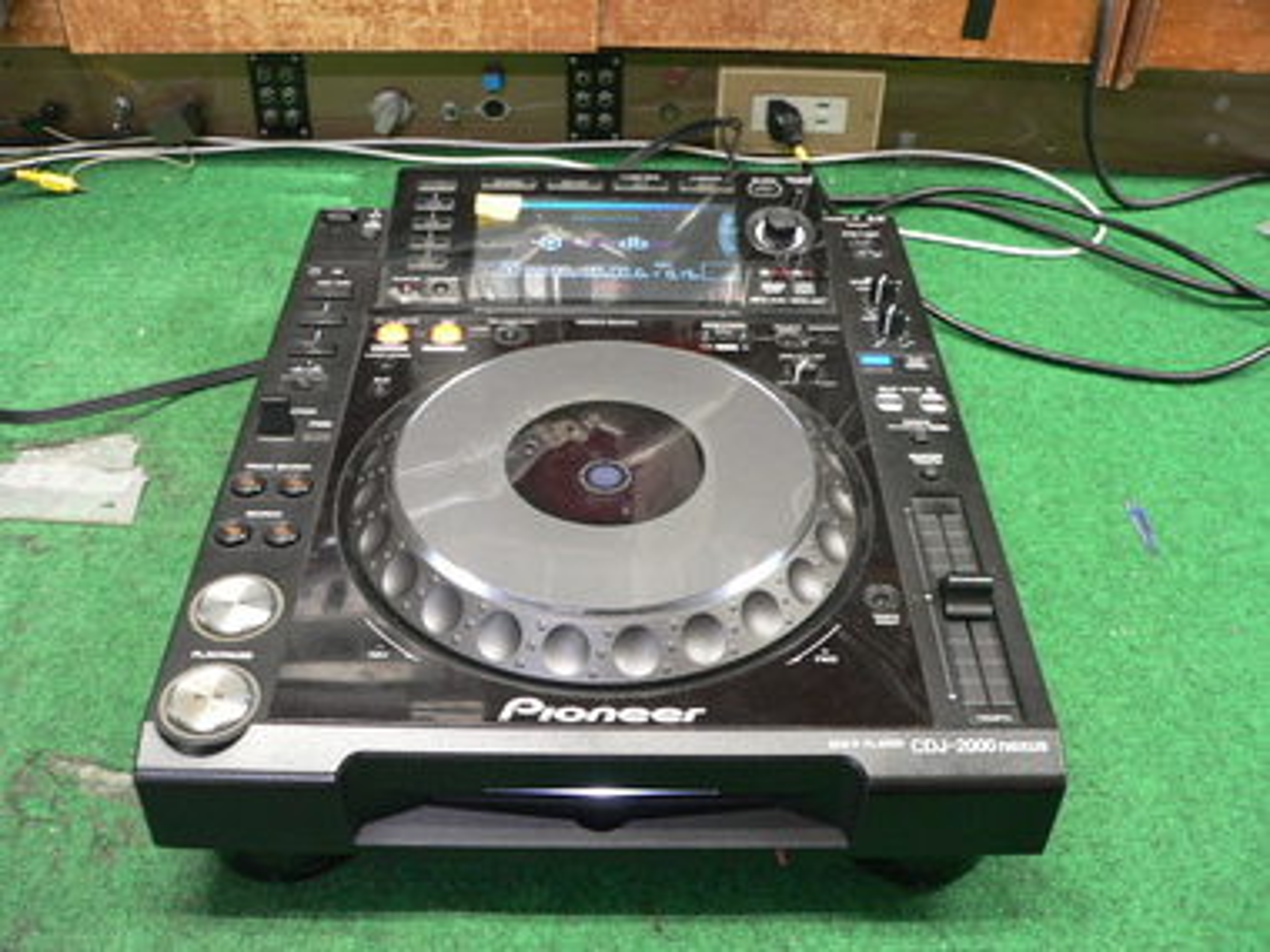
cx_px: 635
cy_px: 476
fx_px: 1321
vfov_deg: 39.7
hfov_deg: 51.4
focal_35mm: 36
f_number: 2.8
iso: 200
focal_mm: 6
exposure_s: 1/8
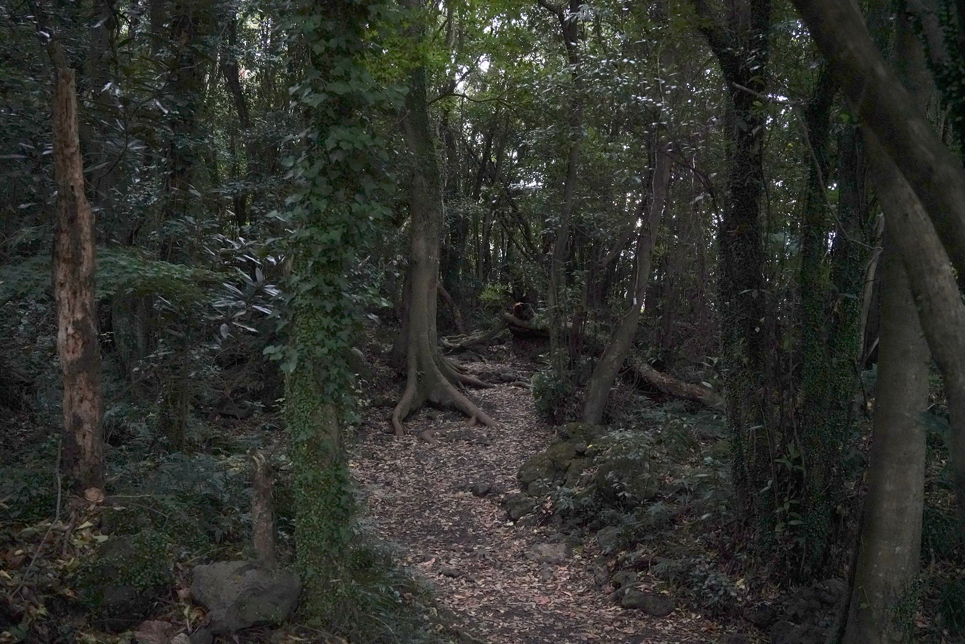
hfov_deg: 54.4
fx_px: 938
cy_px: 322
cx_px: 482
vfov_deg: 37.9
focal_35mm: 35
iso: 10000
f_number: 5.6
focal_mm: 35
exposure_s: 1/100
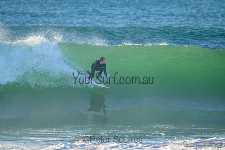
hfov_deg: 2.6
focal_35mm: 800
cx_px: 112
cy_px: 75
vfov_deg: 1.7
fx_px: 5001
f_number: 11
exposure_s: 1/1600
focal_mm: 800
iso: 4000
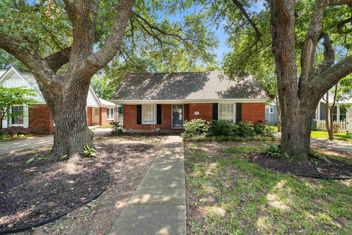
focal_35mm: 14
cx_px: 180
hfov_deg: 104.2
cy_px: 116
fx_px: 137
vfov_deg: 81.2
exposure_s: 1/30
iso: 125
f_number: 5.6
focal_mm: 12
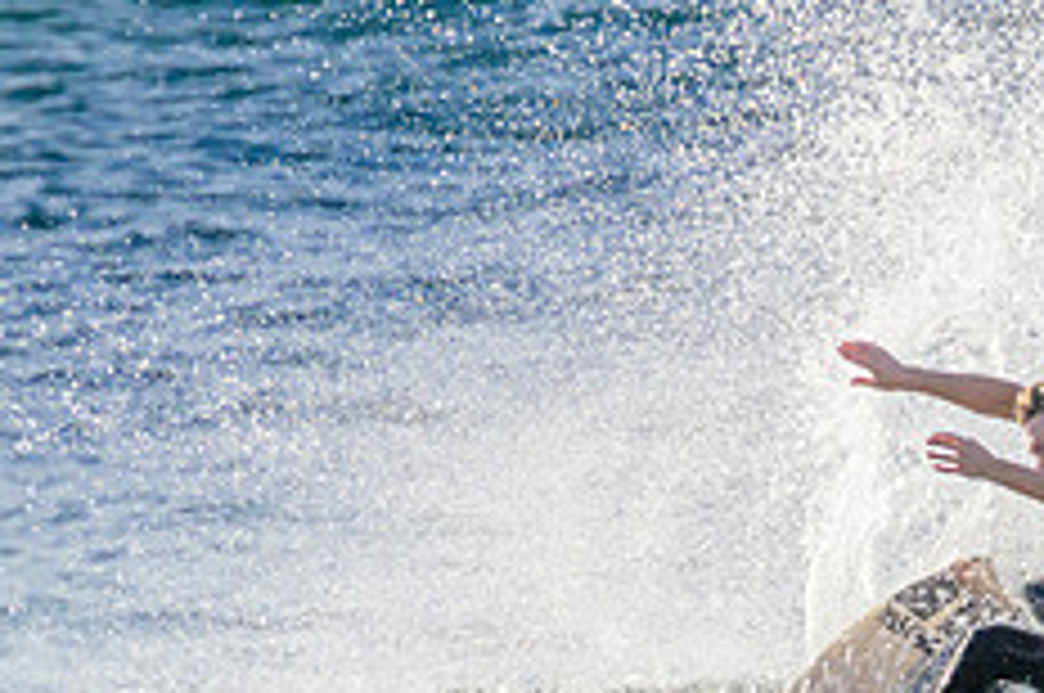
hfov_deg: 1.0
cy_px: 826
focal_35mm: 2004
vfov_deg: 0.7
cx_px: 1264
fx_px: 58034
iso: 1400
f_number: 11
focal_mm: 800
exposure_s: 1/2000
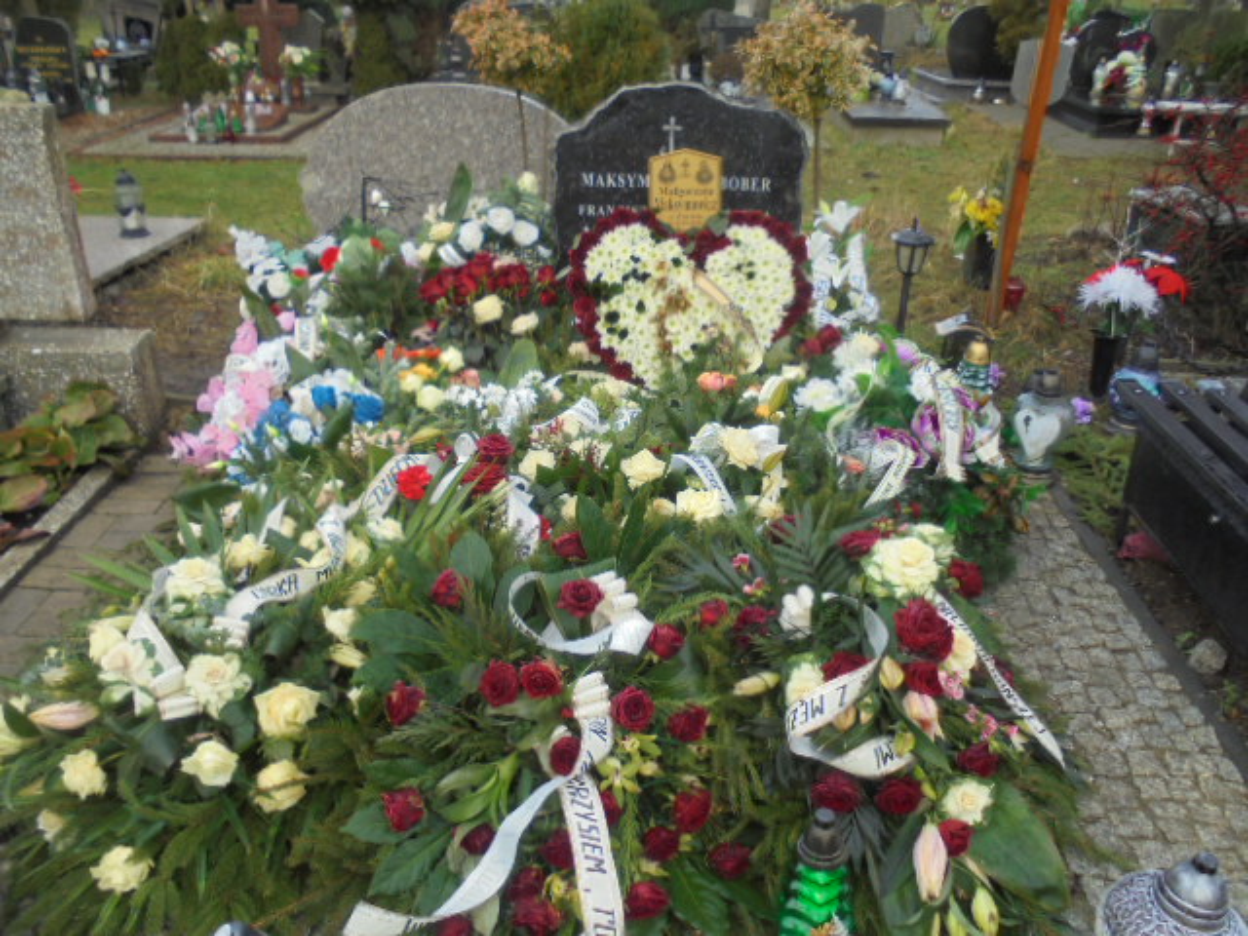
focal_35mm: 29
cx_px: 624
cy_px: 468
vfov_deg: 48.2
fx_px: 1046
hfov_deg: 61.7
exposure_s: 1/100
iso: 100
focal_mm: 5.3
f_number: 3.7
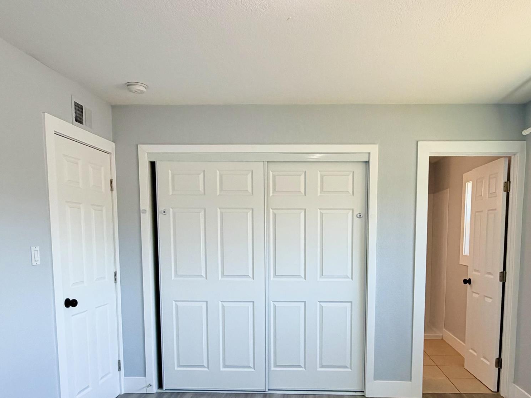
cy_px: 280
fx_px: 445
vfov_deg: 47.1
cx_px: 314
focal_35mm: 29
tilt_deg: -6.6
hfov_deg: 61.2
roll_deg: -0.1
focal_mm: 2.22
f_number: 2.2
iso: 80
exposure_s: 1/120
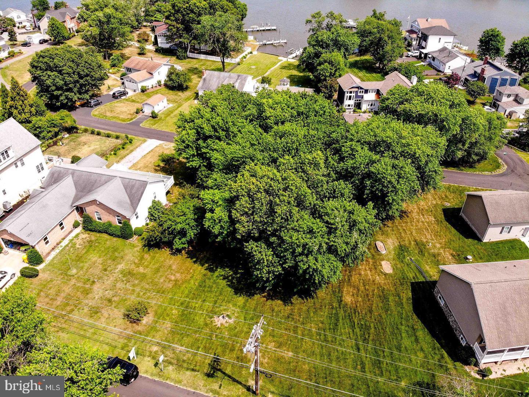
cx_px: 264
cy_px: 198
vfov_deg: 56.8
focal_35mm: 24
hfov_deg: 71.6
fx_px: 367
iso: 107
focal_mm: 4.5
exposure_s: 1/653
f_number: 2.8
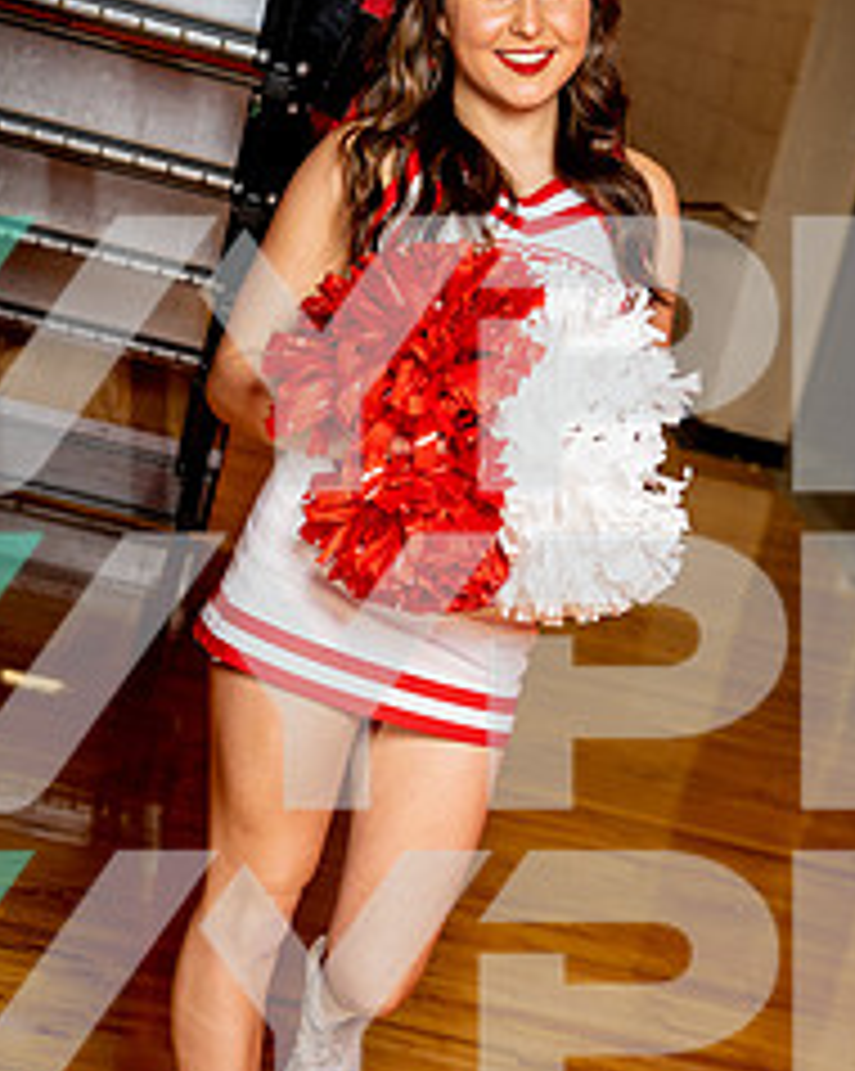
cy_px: 675
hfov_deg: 16.0
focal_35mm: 96
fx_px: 3040
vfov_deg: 19.9
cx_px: 436
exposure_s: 1/250
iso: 400
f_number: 4.5
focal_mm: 54
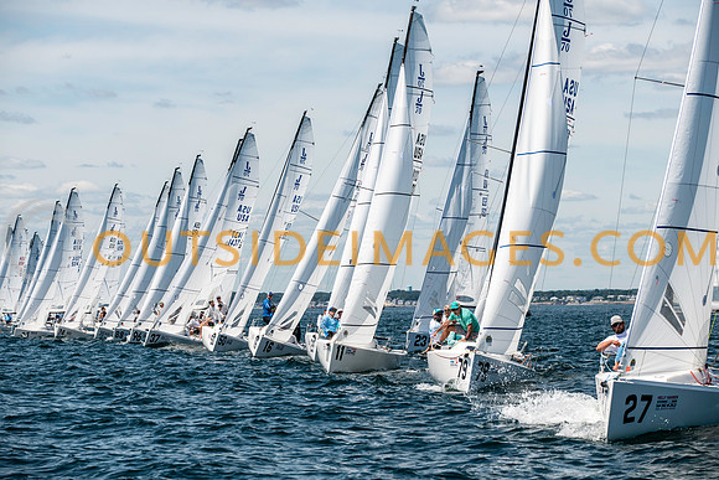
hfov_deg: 15.1
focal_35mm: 136
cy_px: 240
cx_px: 360
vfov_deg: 10.1
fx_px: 2714
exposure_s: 1/800
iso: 160
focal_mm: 130
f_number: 6.3
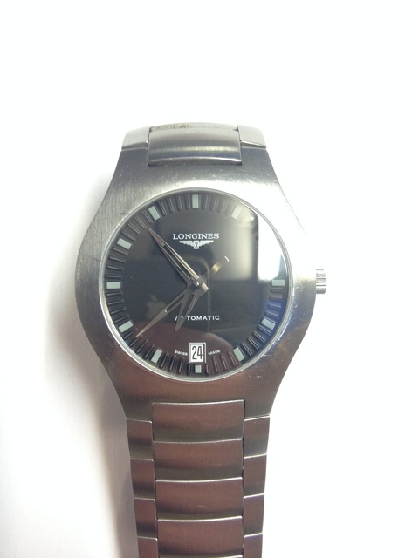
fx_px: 565
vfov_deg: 52.6
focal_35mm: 35
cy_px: 279
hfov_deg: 40.7
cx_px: 210
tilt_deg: -86.7
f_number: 2.4
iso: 125
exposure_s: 1/20
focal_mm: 4.28
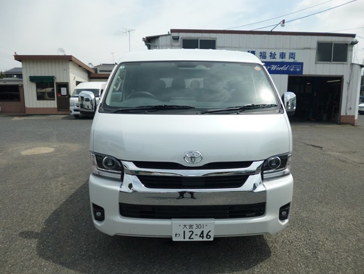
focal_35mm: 25
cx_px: 187
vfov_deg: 54.9
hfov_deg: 69.4
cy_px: 139
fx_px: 263
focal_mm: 4.3
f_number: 9
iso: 100
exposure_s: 1/320
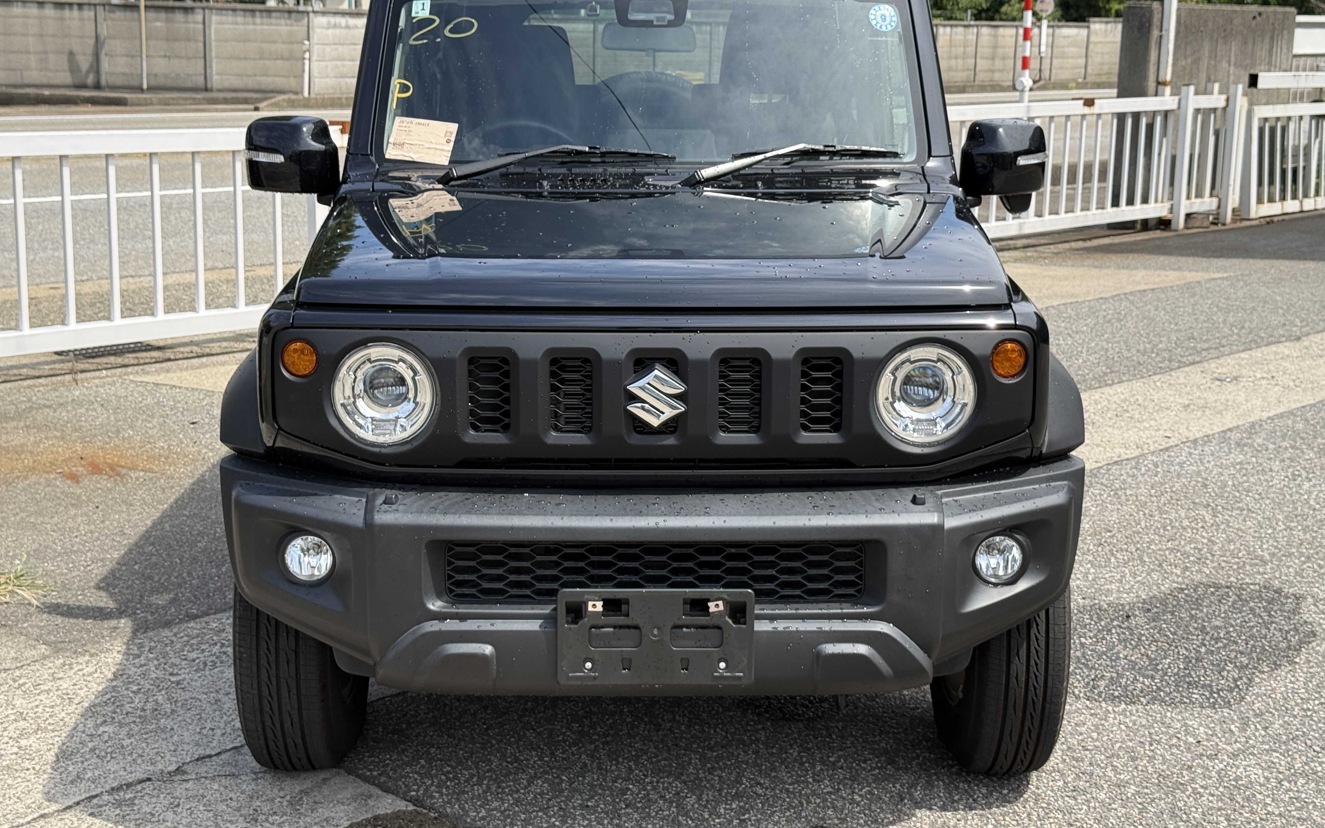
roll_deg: -1.5
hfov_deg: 39.6
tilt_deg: -9.9
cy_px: 354
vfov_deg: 25.3
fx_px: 1842
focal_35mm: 51
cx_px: 661
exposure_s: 1/2033
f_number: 1.78
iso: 64
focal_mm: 6.76
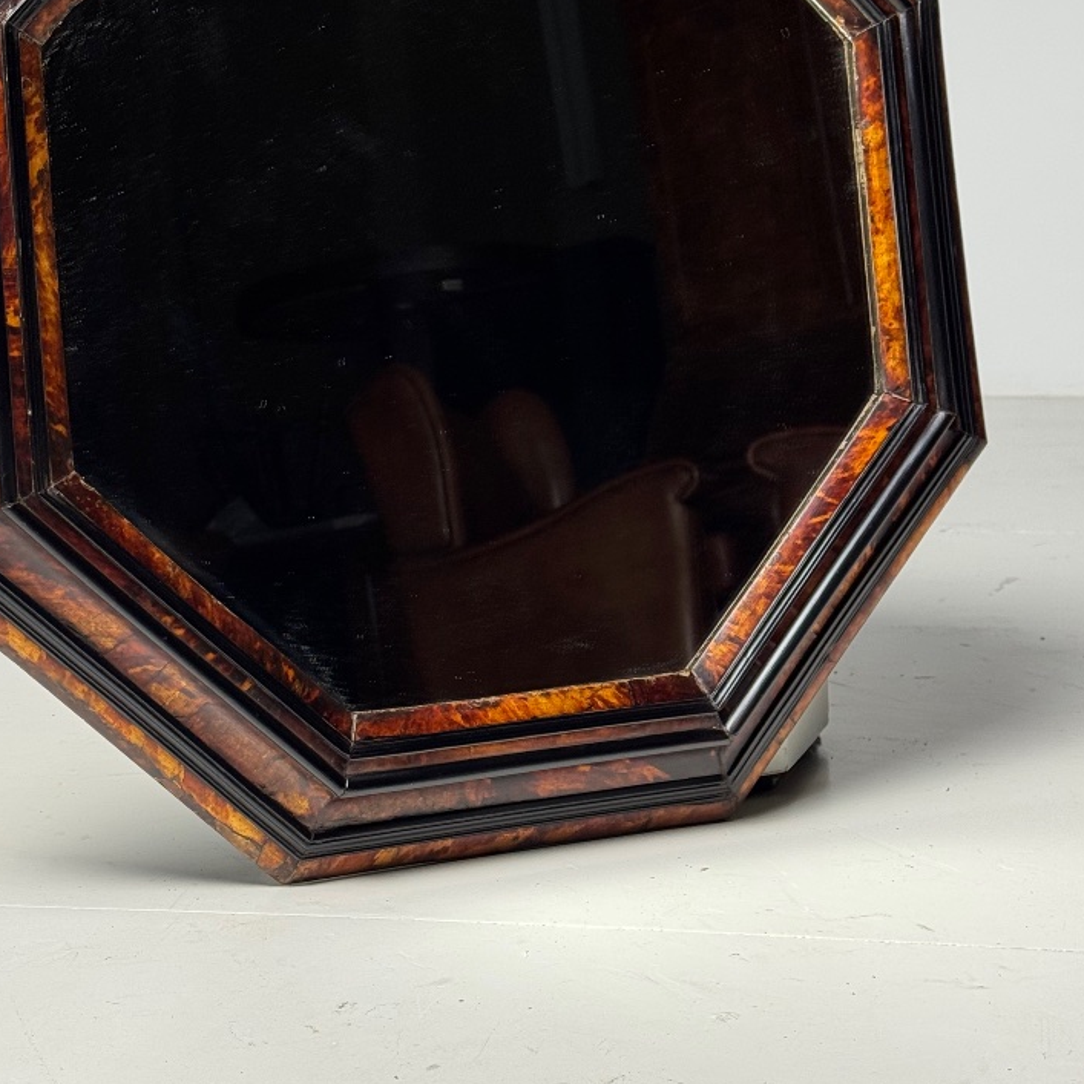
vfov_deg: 23.8
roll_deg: +0.0
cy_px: 319
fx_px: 2551
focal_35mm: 72
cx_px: 448
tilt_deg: -2.1
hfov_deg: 24.0
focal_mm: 6.76
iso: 160
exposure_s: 1/50
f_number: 1.78
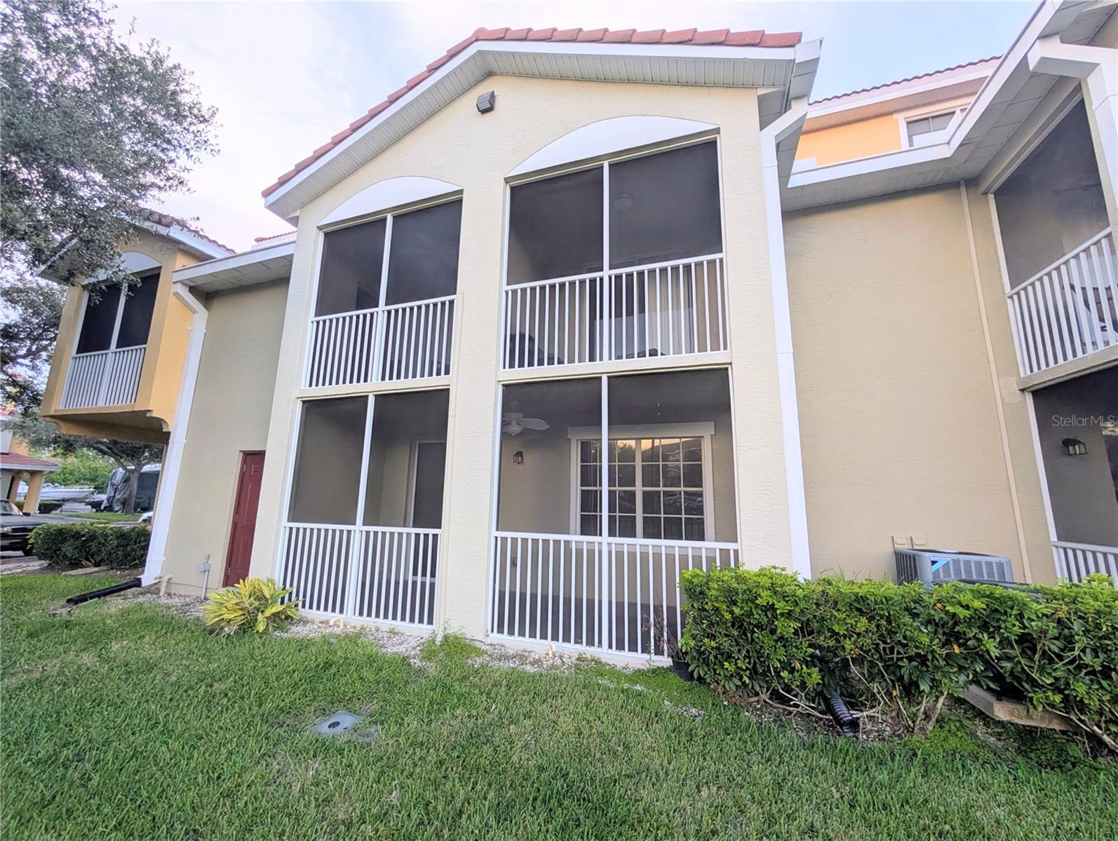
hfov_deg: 110.5
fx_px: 388
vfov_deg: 94.6
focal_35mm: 12
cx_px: 559
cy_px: 420
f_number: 1.7
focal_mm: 2.02
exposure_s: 1/173
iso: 53
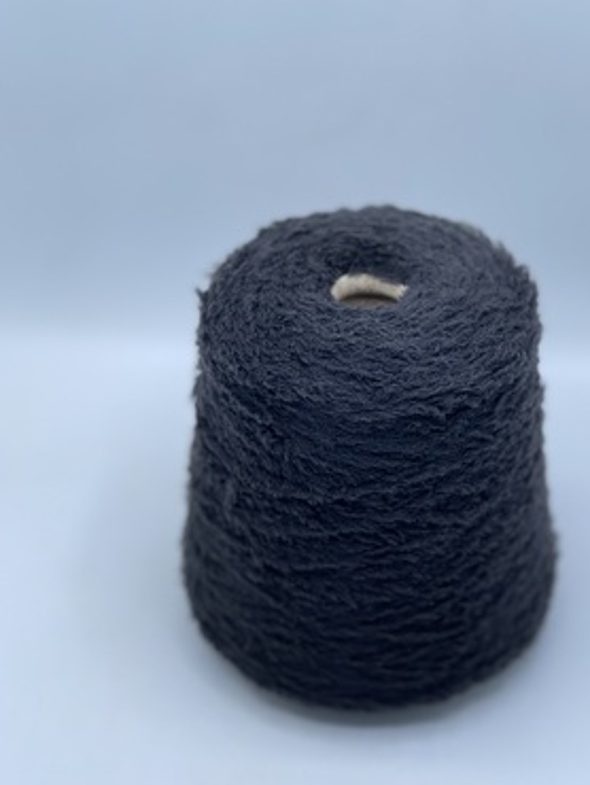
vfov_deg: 23.5
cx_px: 365
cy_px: 482
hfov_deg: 17.8
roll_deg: +0.3
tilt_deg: -43.2
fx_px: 1884
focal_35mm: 83
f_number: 2.2
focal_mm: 7.5
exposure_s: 1/114
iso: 20
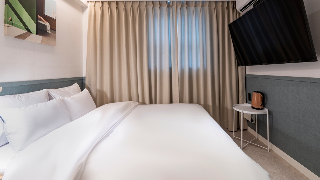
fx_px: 144
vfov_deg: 62.9
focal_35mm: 17
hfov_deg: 95.7
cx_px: 174
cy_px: 66
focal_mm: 12
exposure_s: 1.3
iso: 100
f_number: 14
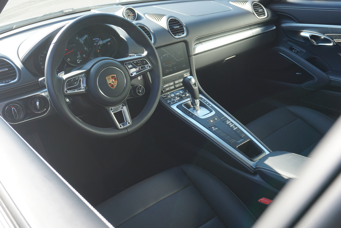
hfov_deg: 55.1
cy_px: 114
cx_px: 170
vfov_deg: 38.4
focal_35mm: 34
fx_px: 327
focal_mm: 23
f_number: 5
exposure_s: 1/60
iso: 100
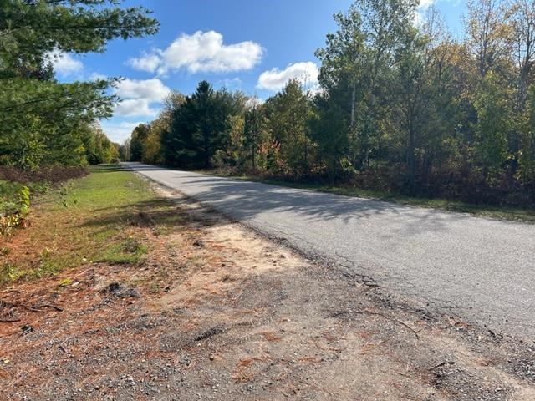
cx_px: 268
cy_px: 200
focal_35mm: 26
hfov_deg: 67.3
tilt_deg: -5.6
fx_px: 402
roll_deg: -1.2
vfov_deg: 53.1
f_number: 1.5
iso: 50
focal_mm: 5.7
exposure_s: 1/3165
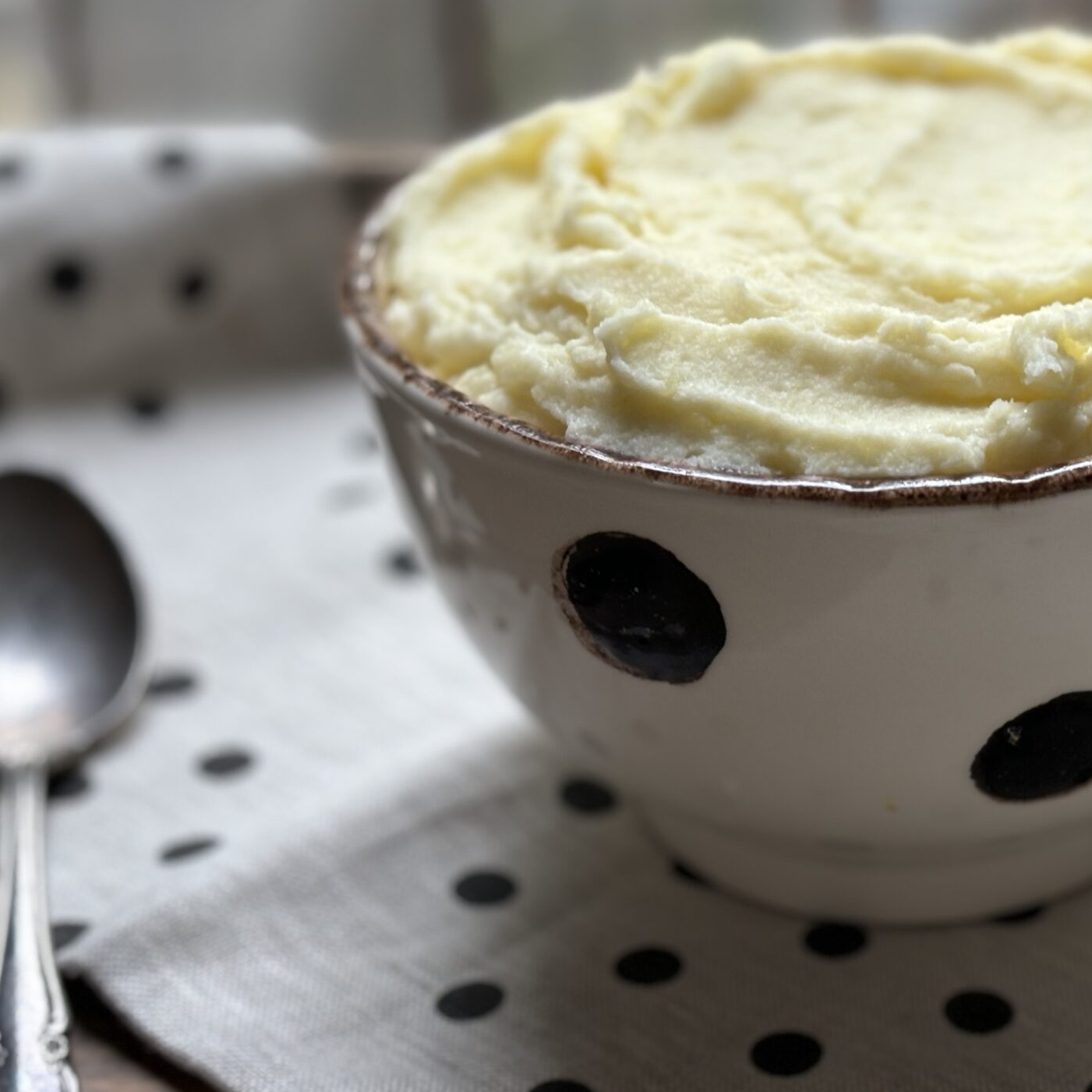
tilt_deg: -28.6
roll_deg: -1.3
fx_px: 2998
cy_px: 484
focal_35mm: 84
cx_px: 861
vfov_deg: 20.6
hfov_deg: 20.4
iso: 50
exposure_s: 1/96
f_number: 1.6
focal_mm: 5.96
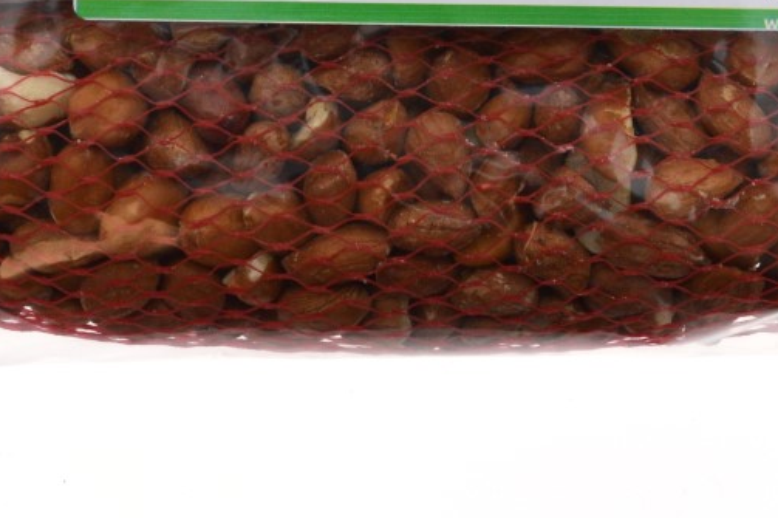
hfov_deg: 20.1
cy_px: -250
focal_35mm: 102
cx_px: 459
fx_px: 2195
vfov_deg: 12.8
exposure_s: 1/125
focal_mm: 21
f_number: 9
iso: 100
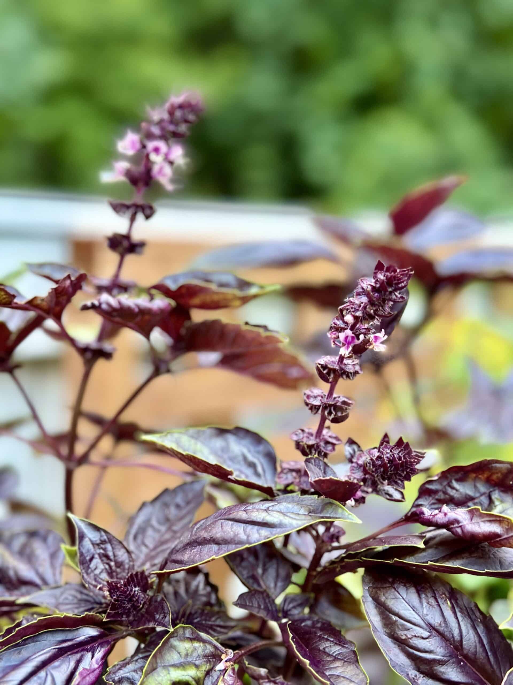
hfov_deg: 30.3
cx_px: 256
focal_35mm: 48
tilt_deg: -6.3
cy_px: 342
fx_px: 948
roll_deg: -2.3
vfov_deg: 39.7
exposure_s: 1/56
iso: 400
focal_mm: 6.86
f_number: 1.78
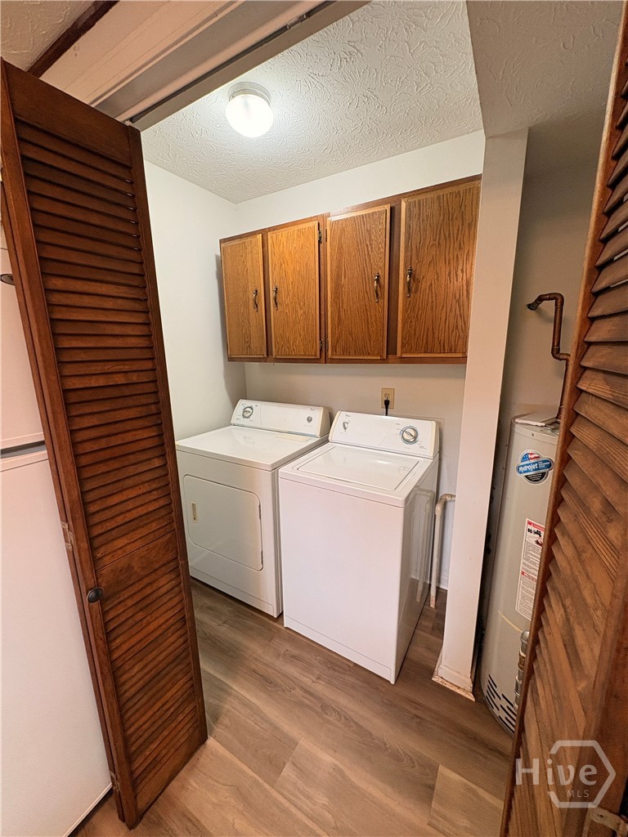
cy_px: 418
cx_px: 314
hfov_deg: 85.7
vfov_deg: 102.1
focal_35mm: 14
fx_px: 339
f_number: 2.2
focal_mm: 2.22
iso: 200
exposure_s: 1/60
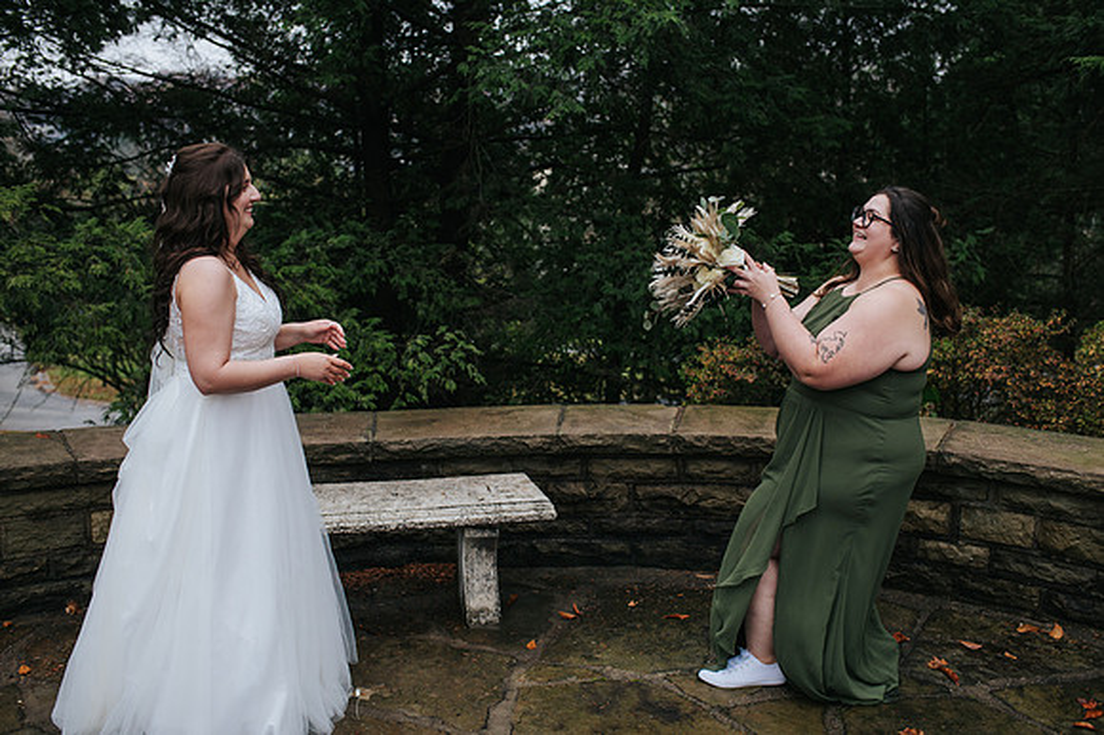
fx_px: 1092
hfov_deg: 53.6
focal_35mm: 36
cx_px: 552
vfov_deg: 37.2
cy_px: 368
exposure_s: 1/400
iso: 800
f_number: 3.2
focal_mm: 35
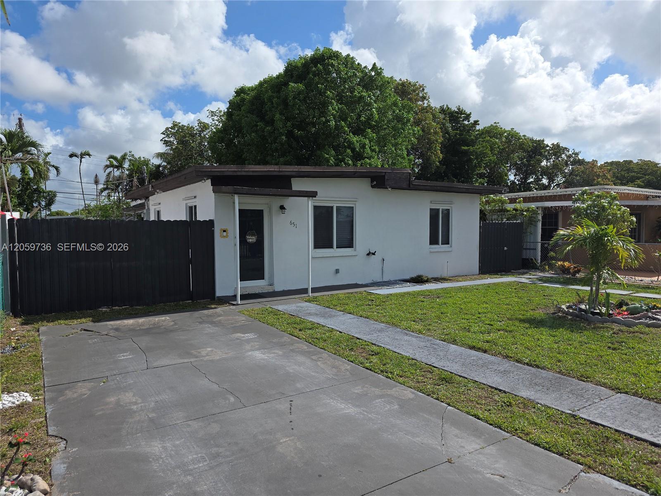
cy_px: 248
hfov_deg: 73.9
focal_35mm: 23
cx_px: 330
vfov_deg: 58.9
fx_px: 439
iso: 12
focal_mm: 6.3
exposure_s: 1/1304
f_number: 1.7
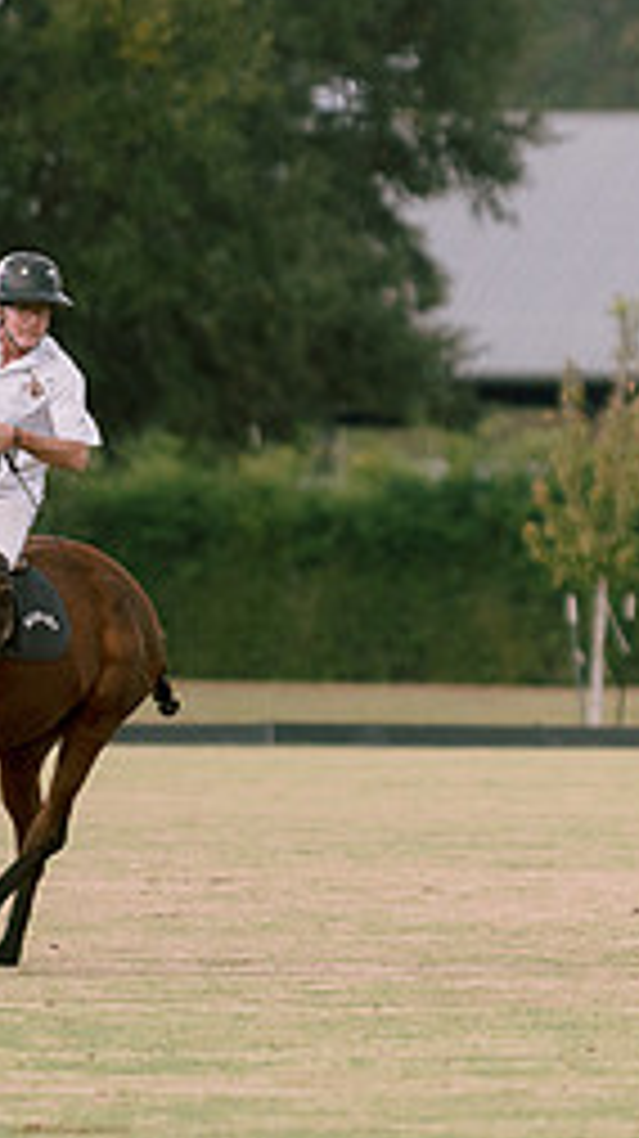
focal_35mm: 497
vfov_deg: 4.3
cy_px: 530
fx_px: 14996
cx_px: 727
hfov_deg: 2.4
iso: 200
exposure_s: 1/4000
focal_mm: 150
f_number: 2.8
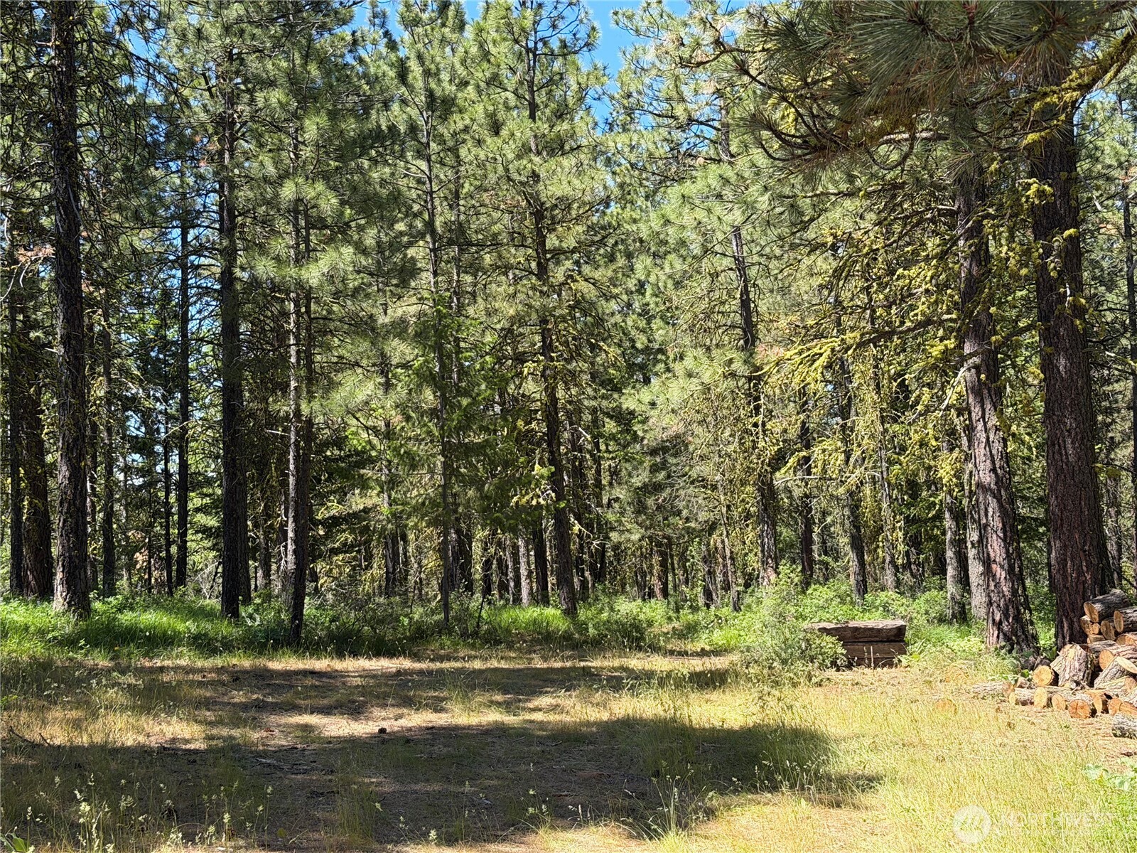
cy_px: 426
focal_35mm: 48
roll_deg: +1.8
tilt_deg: +4.3
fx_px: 1577
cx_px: 568
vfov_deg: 30.3
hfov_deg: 39.7
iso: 64
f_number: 1.78
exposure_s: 1/975
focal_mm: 6.76
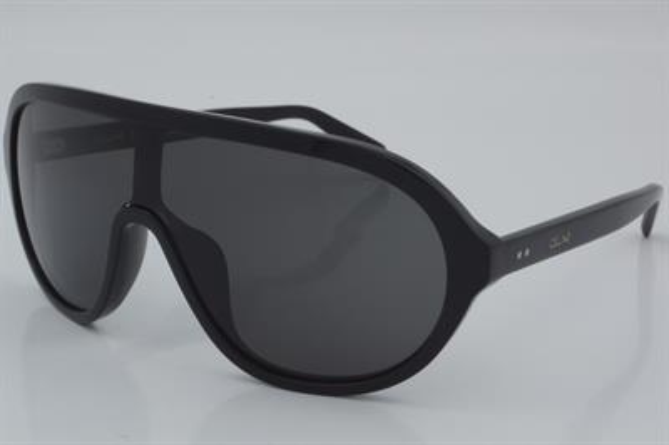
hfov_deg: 24.6
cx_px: 334
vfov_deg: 16.5
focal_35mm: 82
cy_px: 222
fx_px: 1532
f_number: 32
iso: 100
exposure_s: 1/4
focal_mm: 55
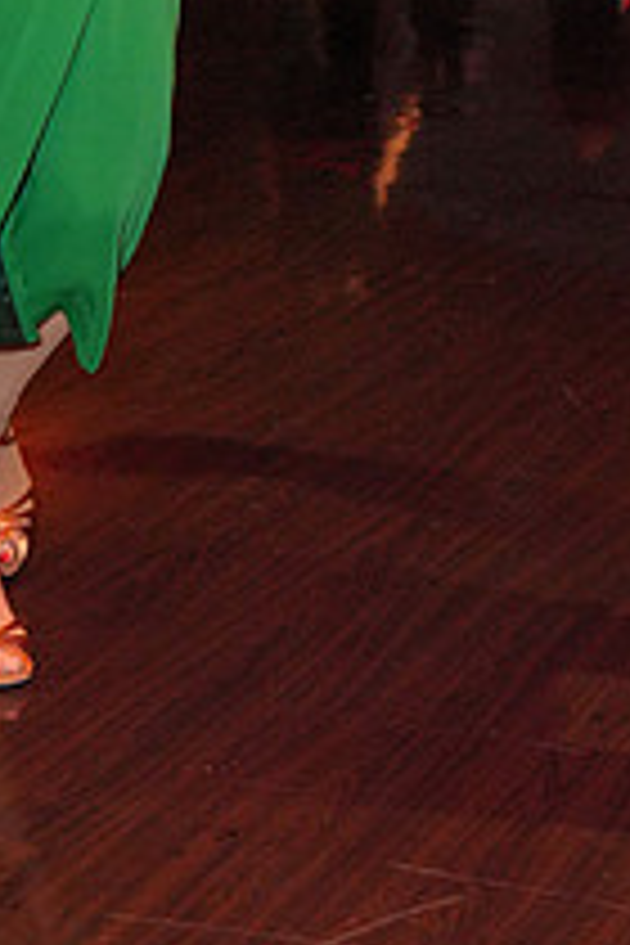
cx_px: 430
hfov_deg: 13.4
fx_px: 2677
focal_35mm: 102
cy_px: -266
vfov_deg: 18.7
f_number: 4
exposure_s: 1/200
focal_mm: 37
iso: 4000
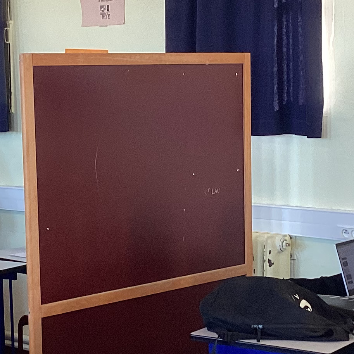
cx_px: 121
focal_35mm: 98
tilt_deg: -3.6
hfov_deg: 17.7
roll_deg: +1.0
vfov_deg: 17.7
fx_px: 1134
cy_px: 176
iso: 80
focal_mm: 3.3
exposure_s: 1/50
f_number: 2.4
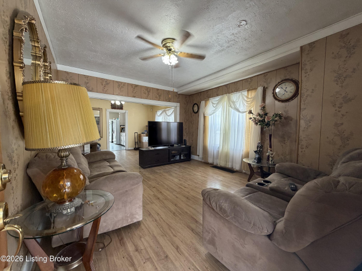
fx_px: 146
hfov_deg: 102.1
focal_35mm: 14
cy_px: 136
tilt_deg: -3.8
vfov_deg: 85.7
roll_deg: +0.3
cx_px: 181
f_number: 2.2
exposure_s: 1/60
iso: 200
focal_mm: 2.22
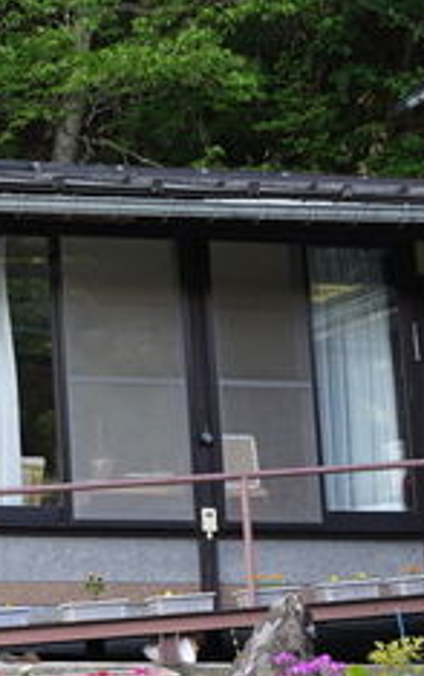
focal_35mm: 124
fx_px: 2284
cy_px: 131
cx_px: -573
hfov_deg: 9.5
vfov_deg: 16.7
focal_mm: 35
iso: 500
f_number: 4
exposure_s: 1/160
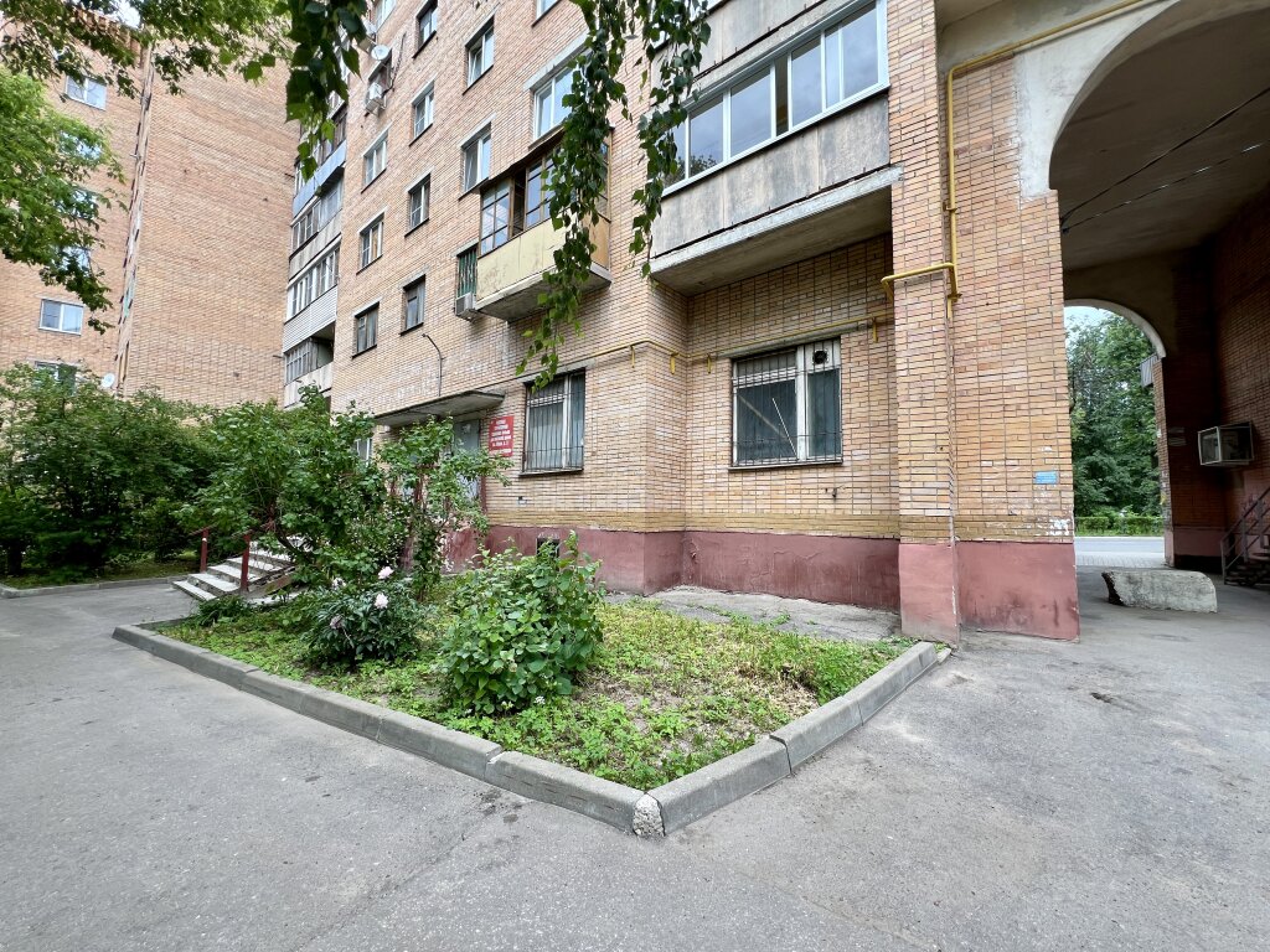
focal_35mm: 13
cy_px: 476
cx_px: 635
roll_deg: -1.1
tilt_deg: +3.9
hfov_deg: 106.2
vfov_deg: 89.9
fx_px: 477
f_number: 1.8
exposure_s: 1/198
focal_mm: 1.57
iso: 32
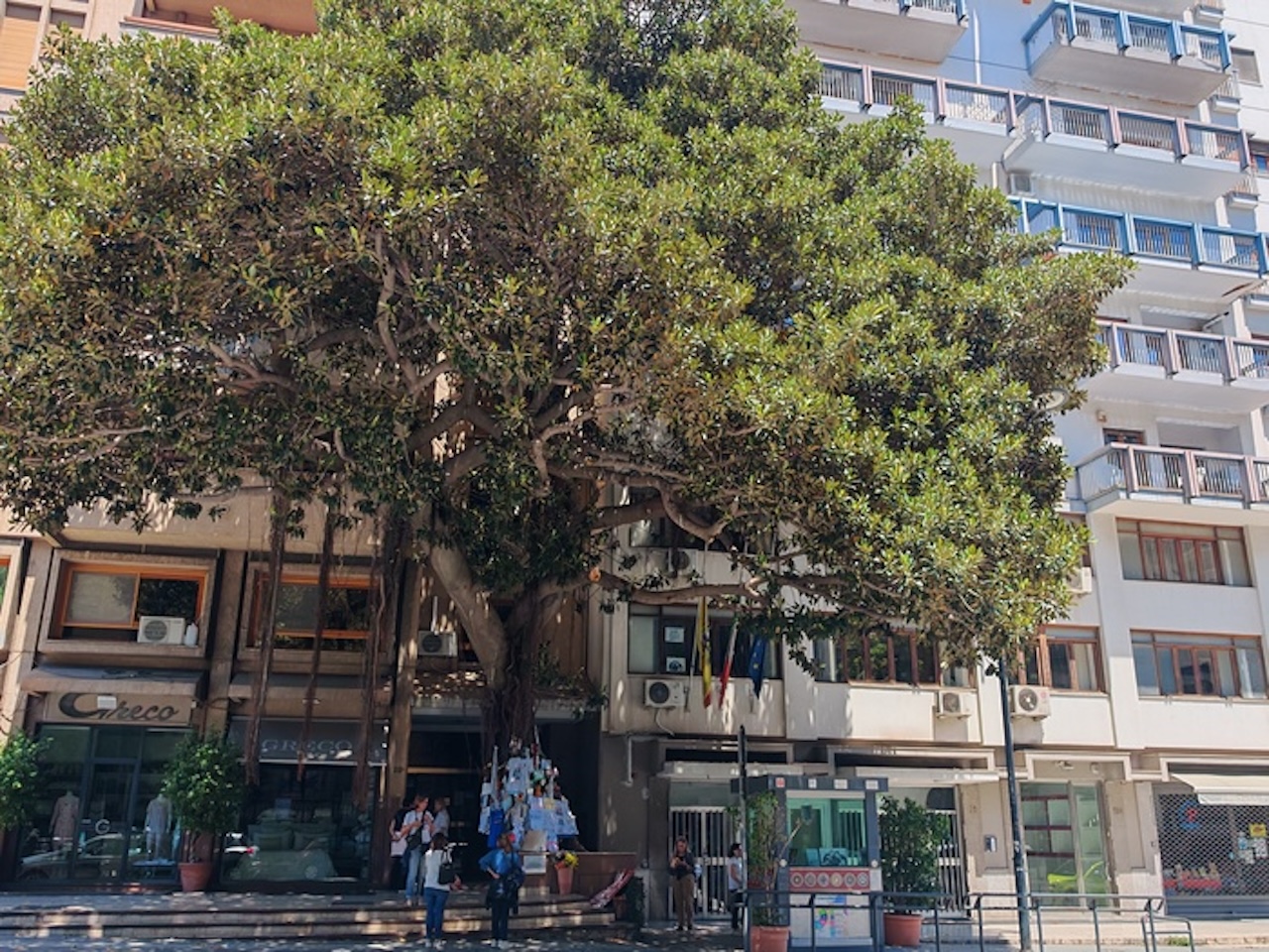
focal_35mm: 29
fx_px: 1063
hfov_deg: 61.7
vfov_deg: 48.2
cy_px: 476
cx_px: 634
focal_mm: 6.83
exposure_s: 1/3200
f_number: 2
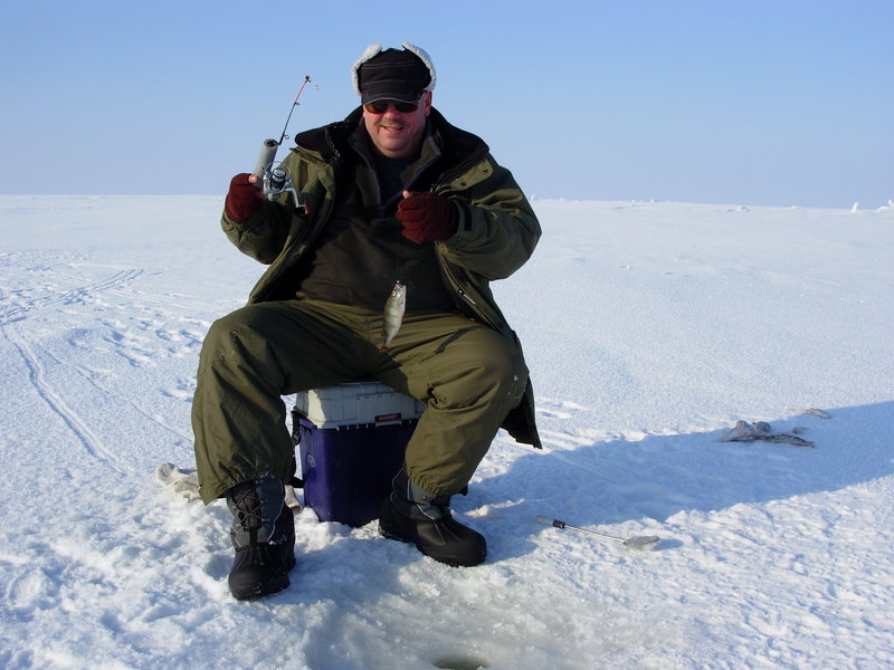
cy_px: 335
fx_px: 981
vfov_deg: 37.7
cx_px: 447
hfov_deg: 49.0
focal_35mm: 38
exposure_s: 1/627
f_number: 4.9
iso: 50
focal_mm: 6.3
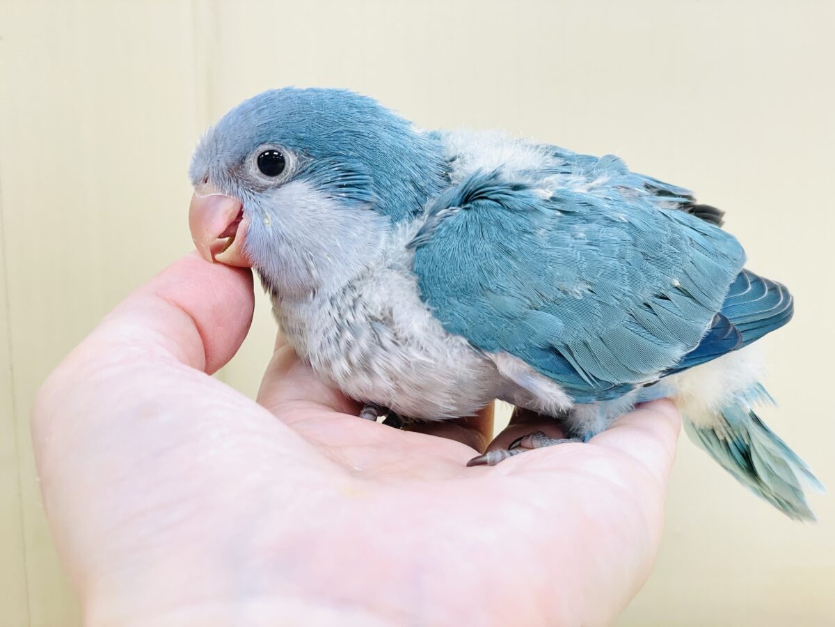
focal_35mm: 52
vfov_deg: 28.0
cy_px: 314
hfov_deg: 36.8
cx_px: 418
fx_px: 1254
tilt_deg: -7.7
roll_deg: +1.1
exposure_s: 1/122
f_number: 2
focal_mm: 6
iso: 160
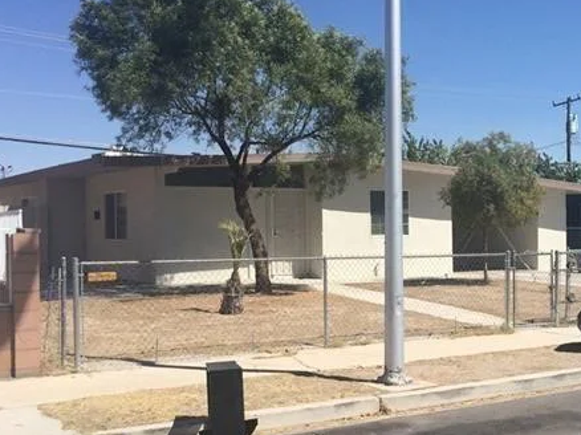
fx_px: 889
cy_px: 255
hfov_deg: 35.3
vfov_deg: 27.5
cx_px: 440
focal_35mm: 53
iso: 32
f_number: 2.2
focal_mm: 4.15
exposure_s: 1/3165
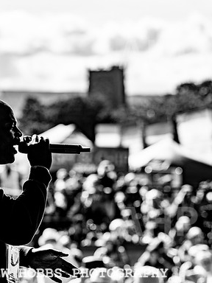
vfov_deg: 8.0
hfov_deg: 6.0
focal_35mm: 247
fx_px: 2017
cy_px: 142
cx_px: 18
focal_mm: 170
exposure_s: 1/640
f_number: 5.6
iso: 100
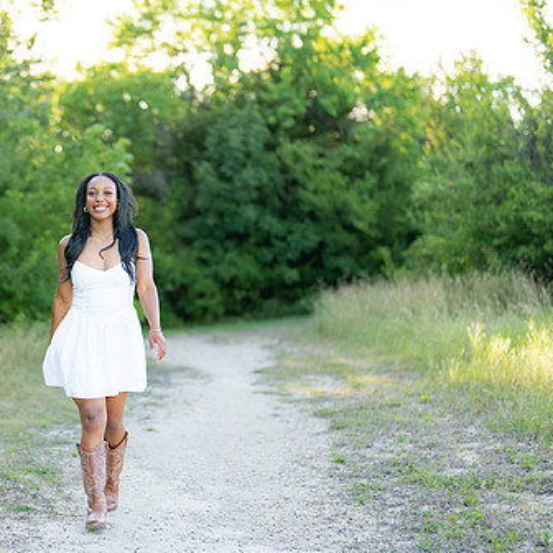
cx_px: 74
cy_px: 266
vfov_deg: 20.9
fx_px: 1500
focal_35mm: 83
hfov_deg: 20.5
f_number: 1.2
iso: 100
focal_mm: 50
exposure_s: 1/1000
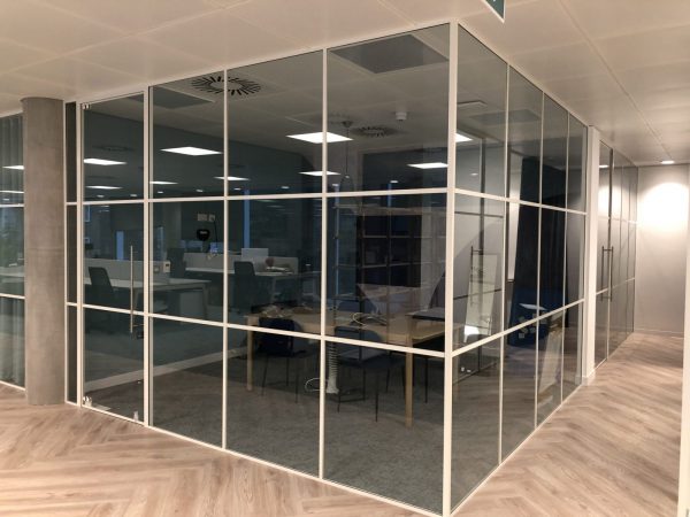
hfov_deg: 63.4
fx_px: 558
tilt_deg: -2.3
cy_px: 258
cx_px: 345
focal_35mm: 28
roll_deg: -0.3
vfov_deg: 49.7
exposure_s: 1/17
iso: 64
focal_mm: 4
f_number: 1.8
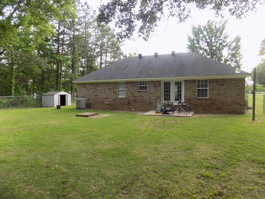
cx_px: 132
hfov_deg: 73.9
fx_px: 176
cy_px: 100
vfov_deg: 58.9
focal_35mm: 23
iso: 80
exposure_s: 1/60
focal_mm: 4
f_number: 3.1
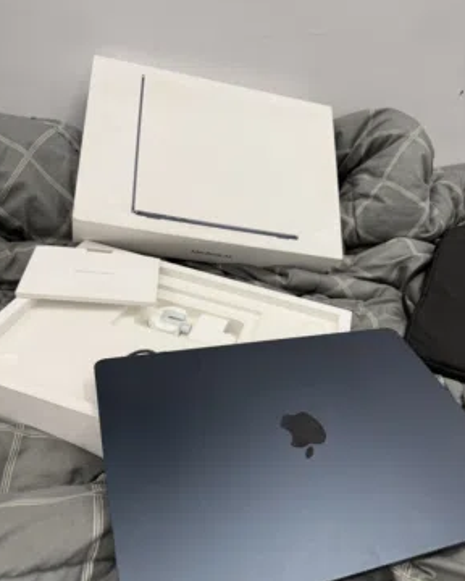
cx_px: 228
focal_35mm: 26
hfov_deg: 54.9
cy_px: 313
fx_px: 447
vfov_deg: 65.9
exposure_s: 1/121
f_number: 1.78
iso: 100
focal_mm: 6.76
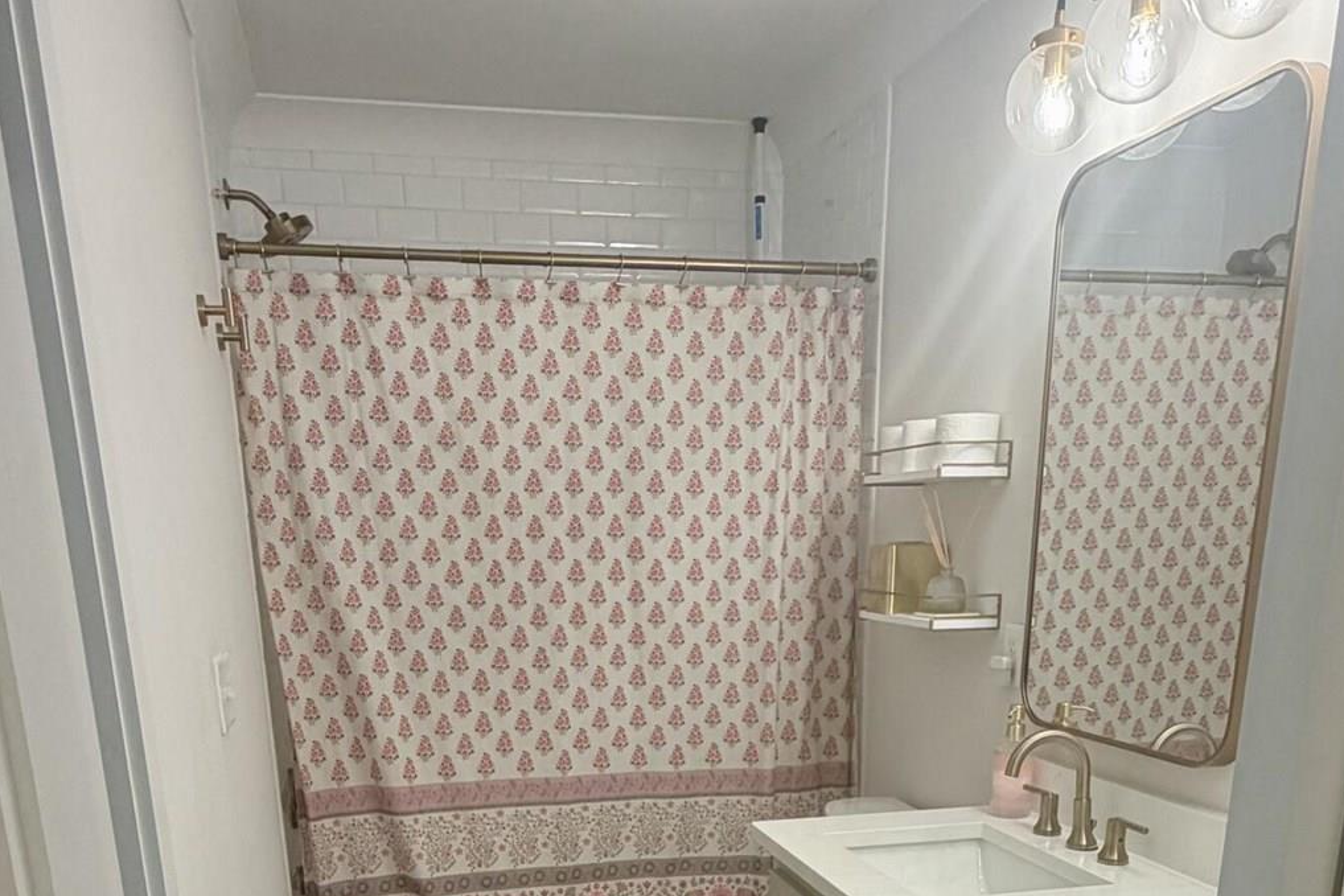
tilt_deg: -17.8
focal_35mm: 33
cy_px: 950
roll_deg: +0.4
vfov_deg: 35.1
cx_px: 653
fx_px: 1232
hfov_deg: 57.2
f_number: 2.2
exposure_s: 1/120
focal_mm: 2.22
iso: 125
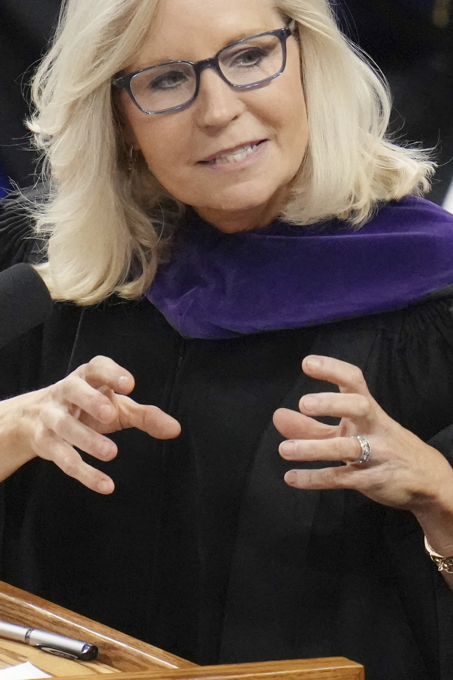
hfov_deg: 0.6
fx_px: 44504
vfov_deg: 0.9
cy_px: 494
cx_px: -65
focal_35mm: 2358
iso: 8000
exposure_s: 1/1250
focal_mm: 560
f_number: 4
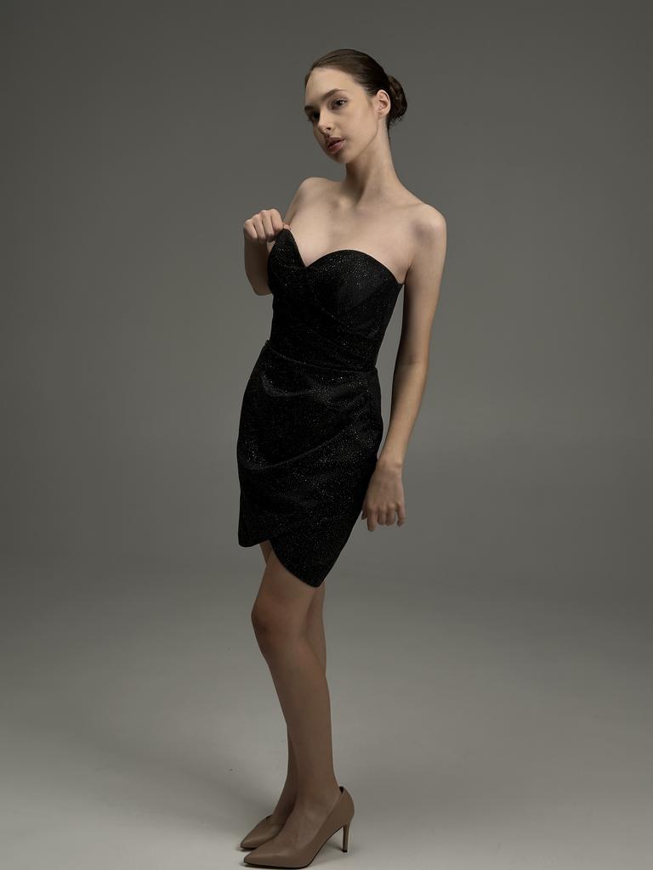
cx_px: 326
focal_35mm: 48
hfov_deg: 30.3
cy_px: 435
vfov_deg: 39.7
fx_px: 1207
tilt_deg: -8.2
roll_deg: -2.4
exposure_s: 1/623
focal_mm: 6.86
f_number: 1.78
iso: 64
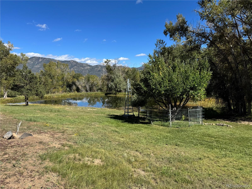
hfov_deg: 71.6
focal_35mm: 24
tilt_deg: -5.5
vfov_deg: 56.8
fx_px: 175
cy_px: 94
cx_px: 126
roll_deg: +1.2
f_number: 1.78
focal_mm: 6.76
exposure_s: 1/3597
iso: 80
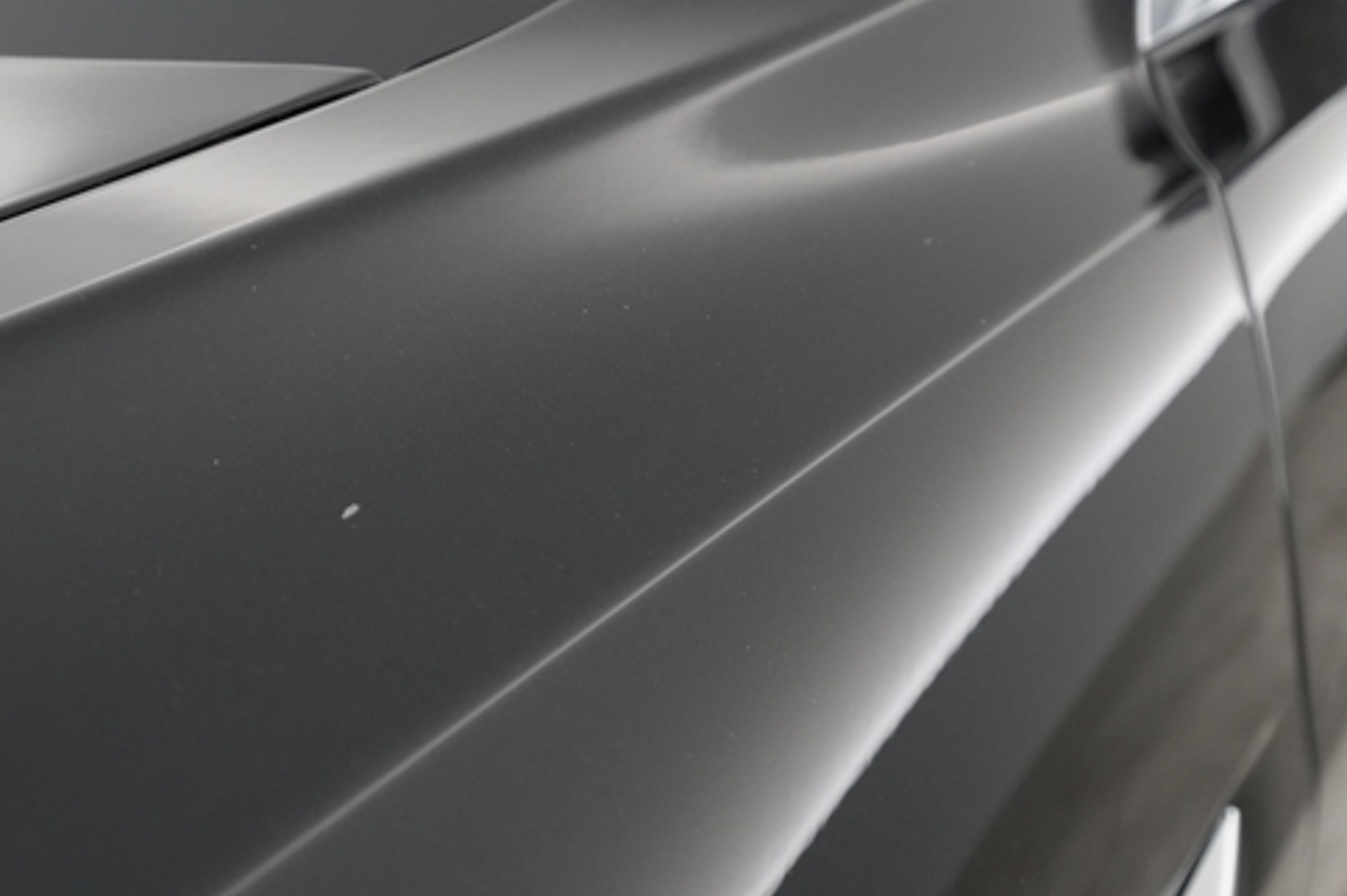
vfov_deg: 35.8
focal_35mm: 37
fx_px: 1383
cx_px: 674
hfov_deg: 51.9
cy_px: 387
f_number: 4.5
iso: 4000
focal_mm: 28
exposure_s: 1/100
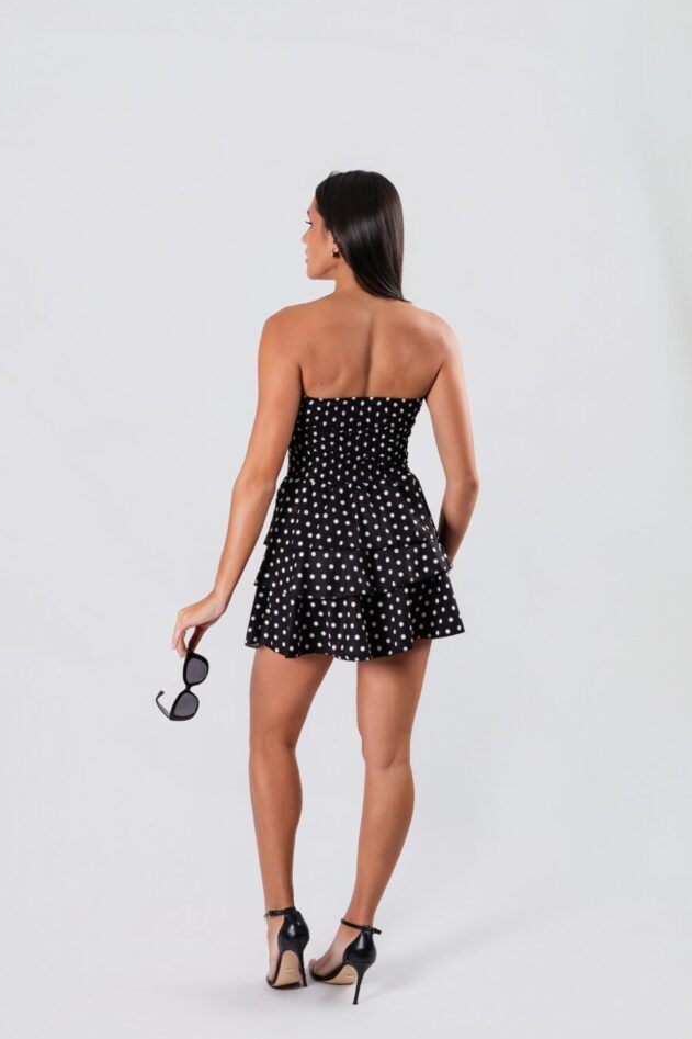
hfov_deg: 26.5
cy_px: 552
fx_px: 1471
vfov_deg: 38.9
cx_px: 366
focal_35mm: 51
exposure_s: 1/320
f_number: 2.8
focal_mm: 30.7
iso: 160
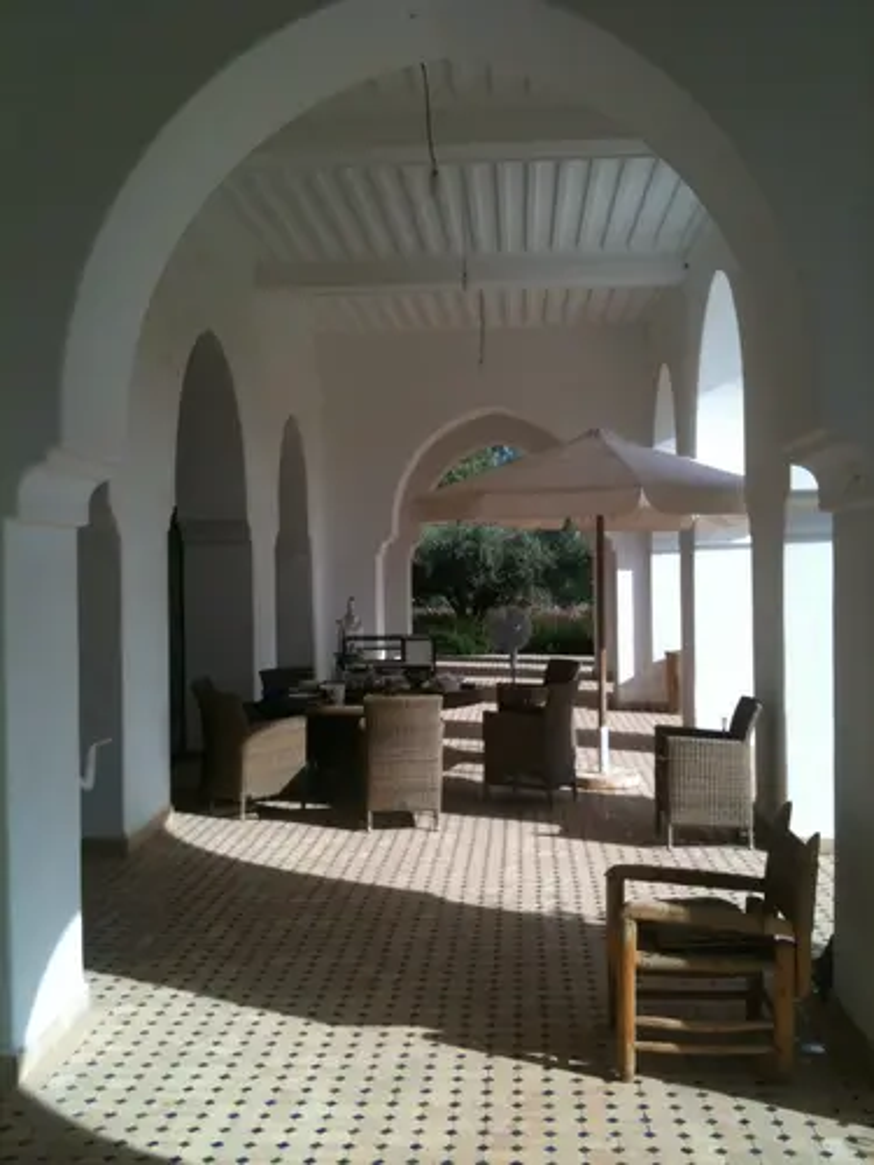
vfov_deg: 52.6
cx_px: 437
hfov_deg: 40.7
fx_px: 1178
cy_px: 582
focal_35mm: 35
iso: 64
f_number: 2.8
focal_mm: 3.85
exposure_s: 1/1046
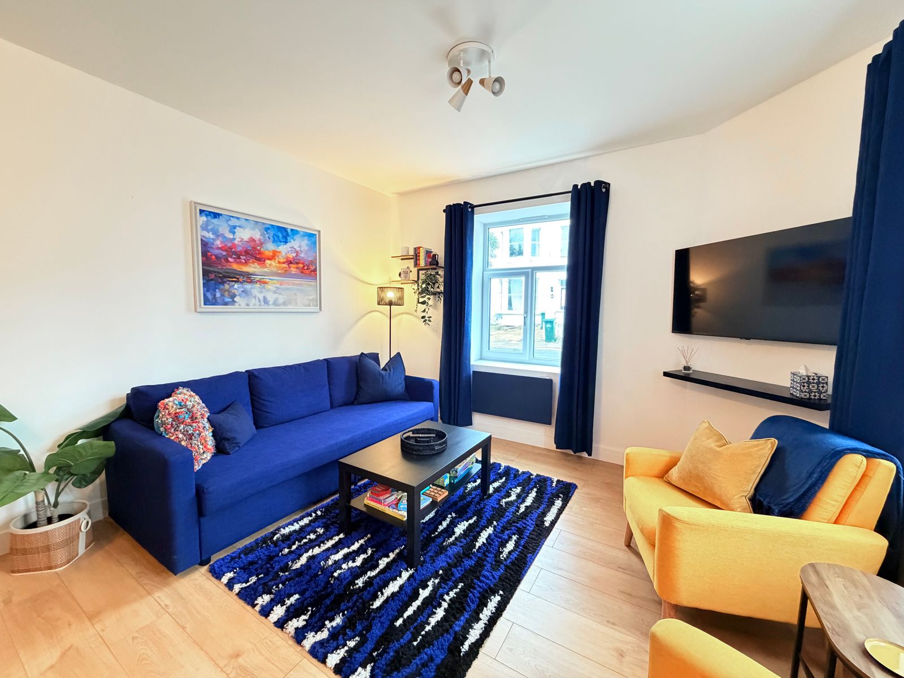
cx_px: 452
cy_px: 339
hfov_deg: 102.1
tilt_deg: -4.7
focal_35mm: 14
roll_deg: -0.6
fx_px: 366
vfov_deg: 85.7
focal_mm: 2.22
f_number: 2.2
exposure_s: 1/50
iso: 640
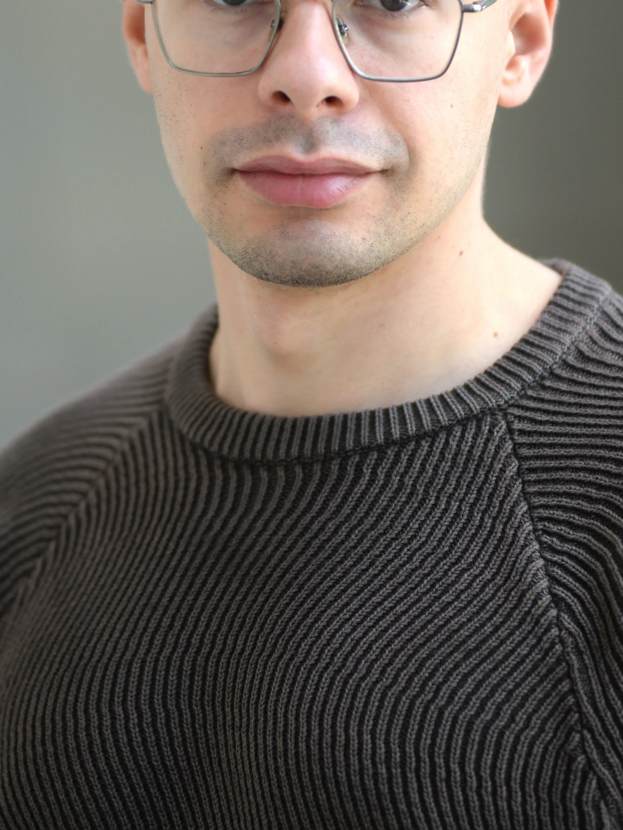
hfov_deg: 4.9
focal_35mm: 305
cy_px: 206
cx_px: 266
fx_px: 7320
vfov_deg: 6.5
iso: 400
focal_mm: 185
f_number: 2.8
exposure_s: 1/800
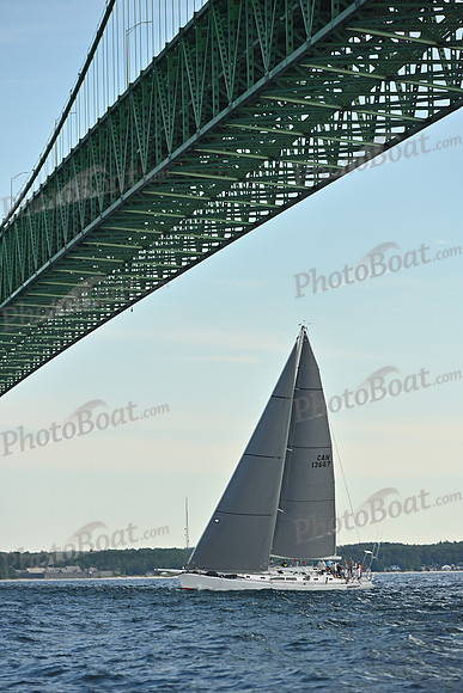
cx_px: 232
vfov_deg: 10.3
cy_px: 346
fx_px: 3856
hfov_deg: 6.9
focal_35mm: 200
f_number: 6.3
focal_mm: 200
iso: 320
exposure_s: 1/1250
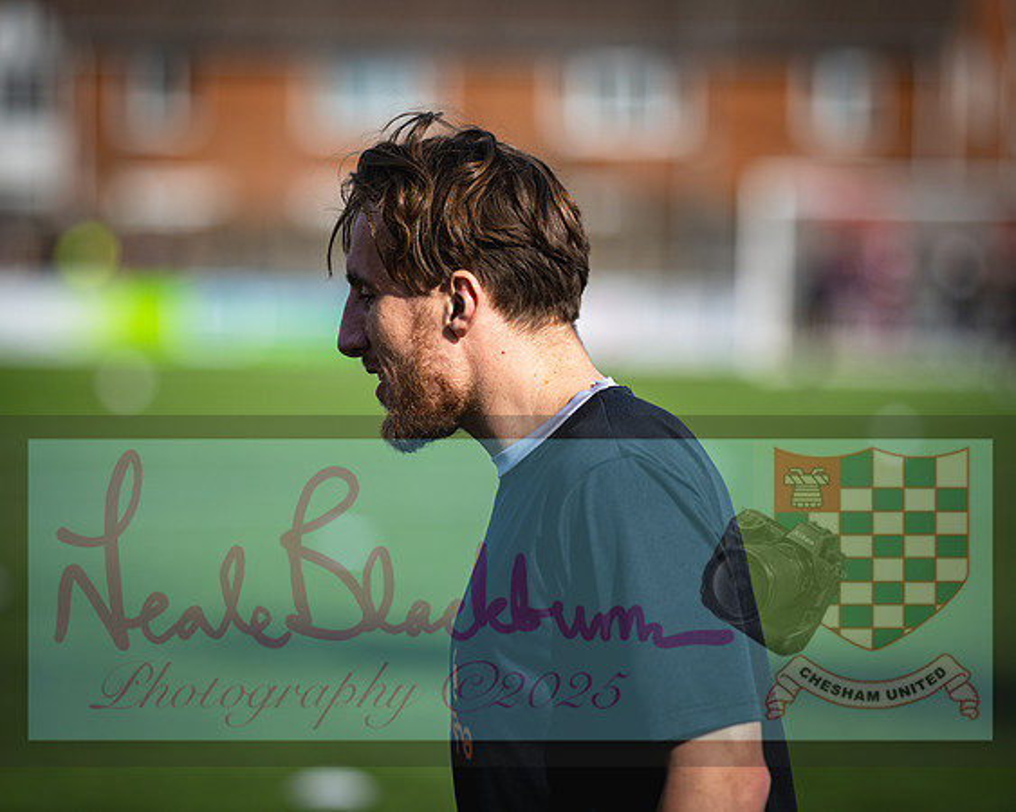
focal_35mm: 228
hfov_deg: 8.5
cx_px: 422
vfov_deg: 6.8
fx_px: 6846
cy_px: 406
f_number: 1.8
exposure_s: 1/3200
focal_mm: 135
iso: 80
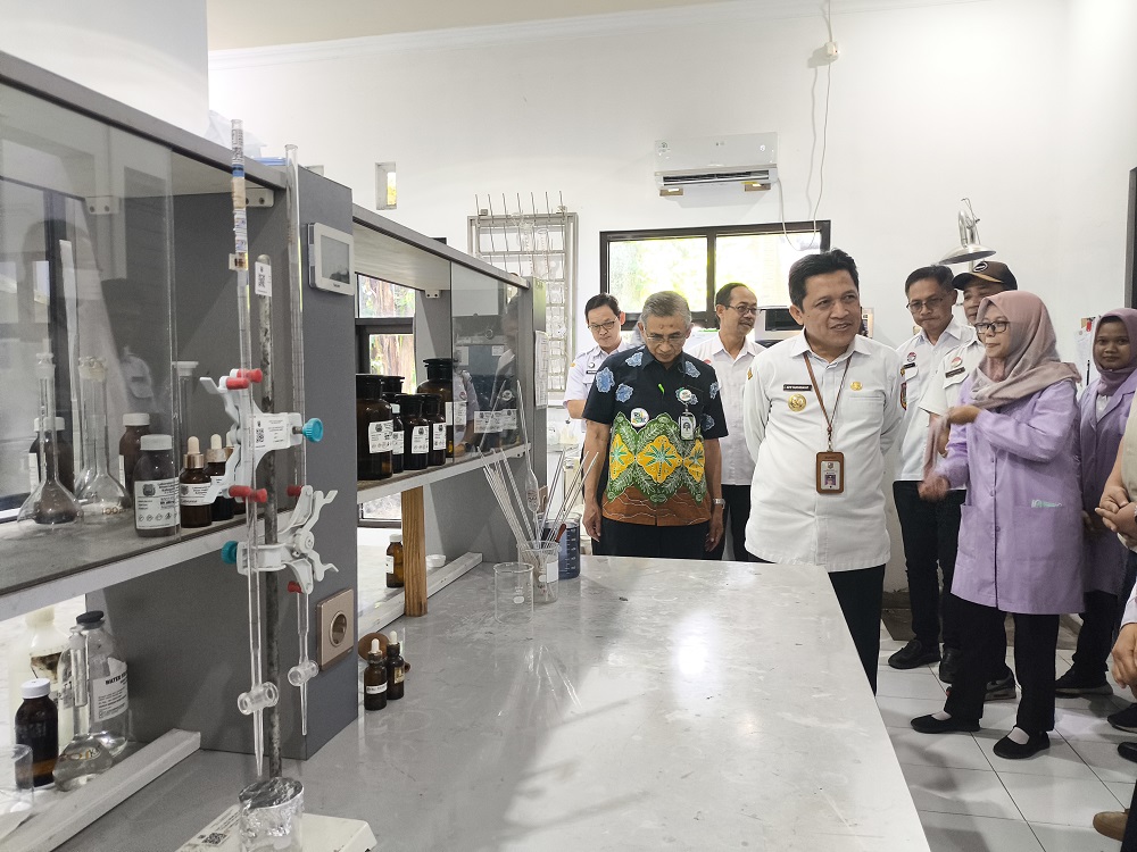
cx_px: 568
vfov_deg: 54.9
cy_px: 426
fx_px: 821
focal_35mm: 25
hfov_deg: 69.4
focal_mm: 4.71
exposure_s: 1/33.3
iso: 500
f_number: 1.7
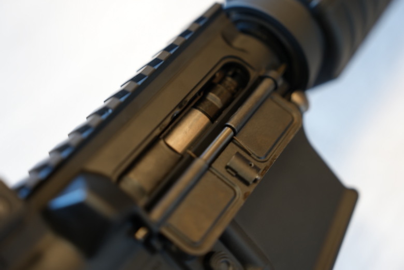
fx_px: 628
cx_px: 202
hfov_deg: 35.6
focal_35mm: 56
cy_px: 135
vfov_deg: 24.2
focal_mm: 56
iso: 200
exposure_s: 1/4
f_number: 2.8
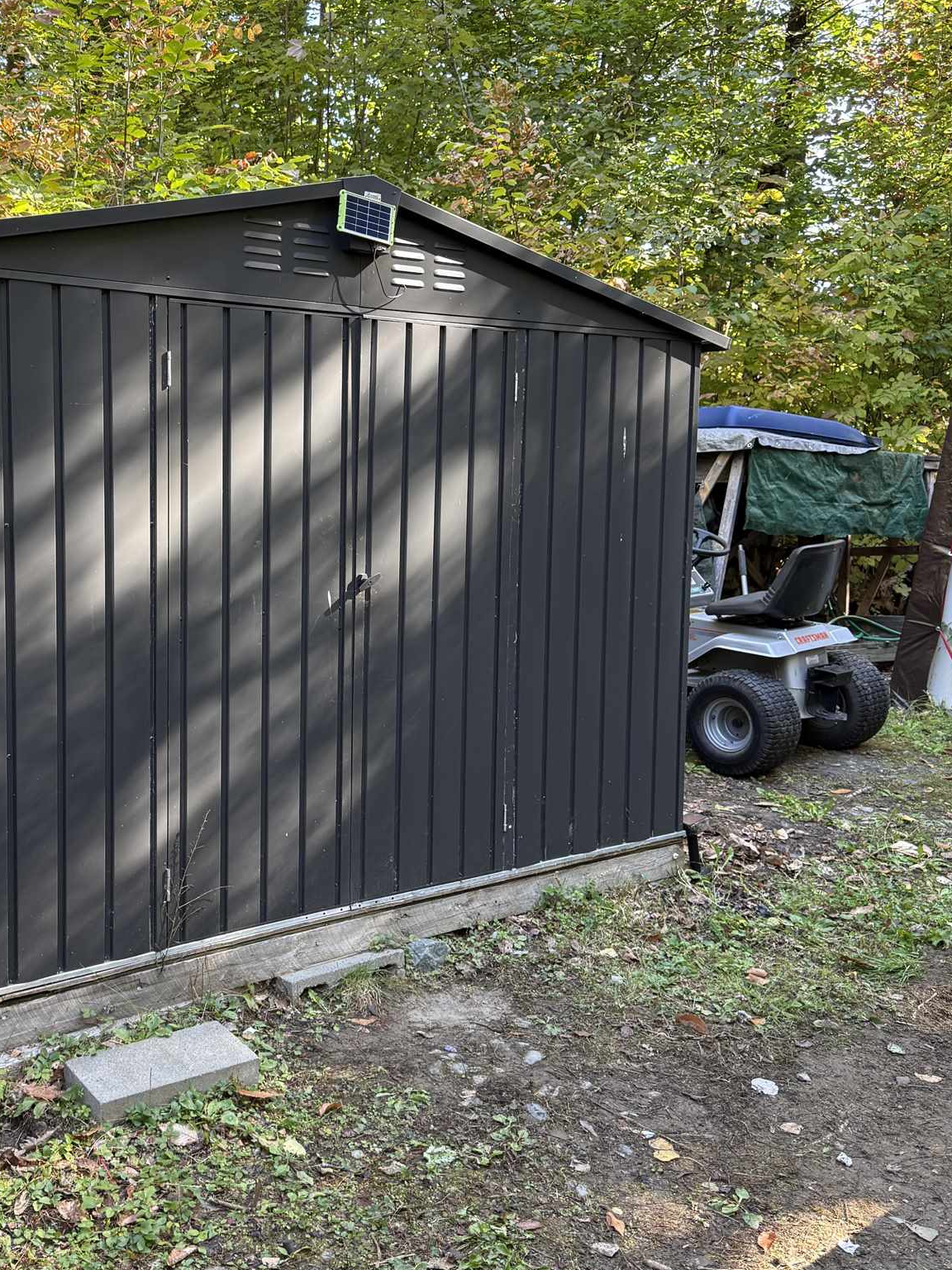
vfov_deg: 51.4
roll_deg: +0.4
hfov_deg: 38.8
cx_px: 255
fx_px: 1320
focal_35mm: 36
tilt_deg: -3.7
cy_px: 628
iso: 125
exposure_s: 1/121
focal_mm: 6.76
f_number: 1.78
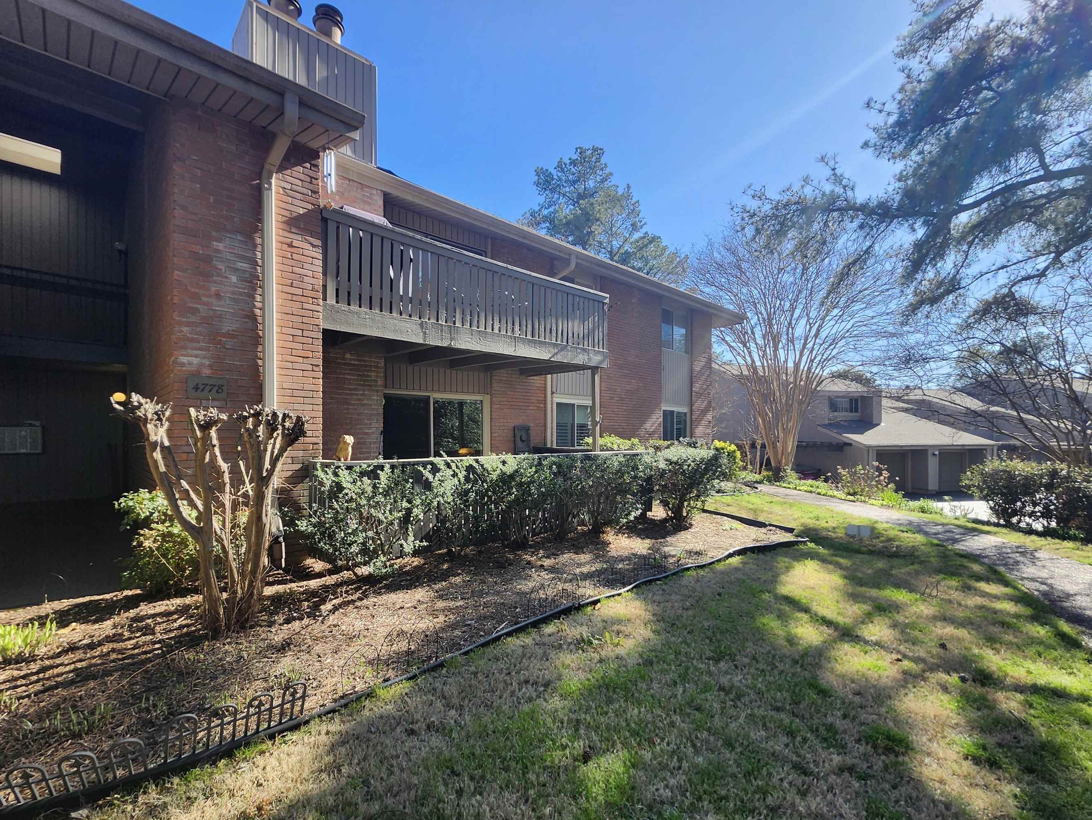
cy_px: 450
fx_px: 473
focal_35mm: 15
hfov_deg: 98.2
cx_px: 536
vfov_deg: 81.5
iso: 40
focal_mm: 1.74
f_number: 2.2
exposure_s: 1/462
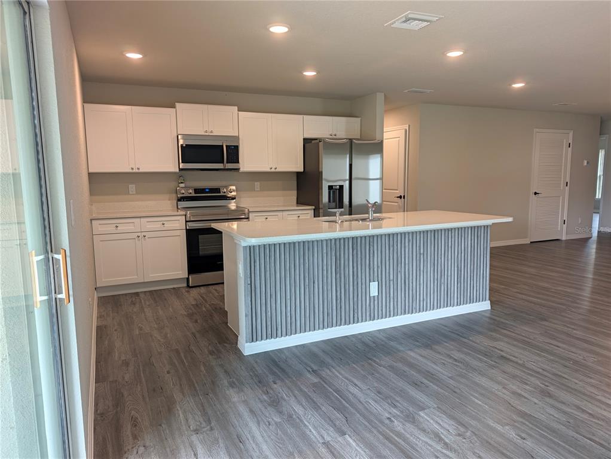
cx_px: 306
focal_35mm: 24
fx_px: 424
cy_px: 230
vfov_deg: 56.9
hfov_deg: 71.6
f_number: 1.68
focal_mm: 6.9
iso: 23
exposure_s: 1/151
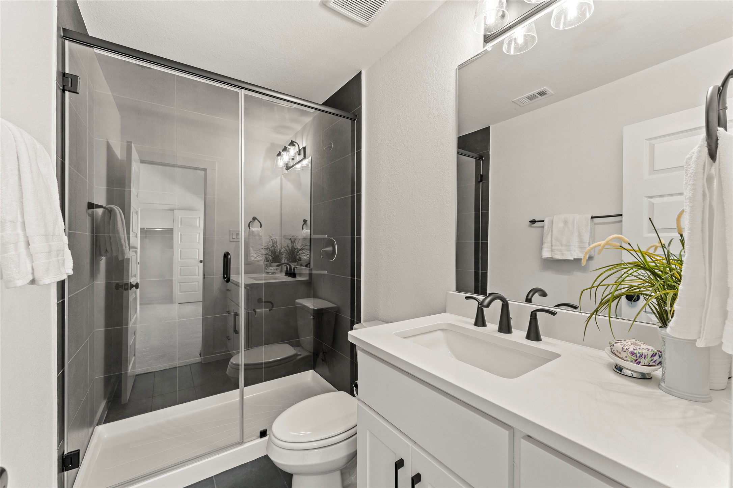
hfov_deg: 104.3
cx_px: 366
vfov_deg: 81.2
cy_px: 244
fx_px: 285
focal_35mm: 14
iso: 400
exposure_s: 1/2
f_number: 8
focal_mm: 14
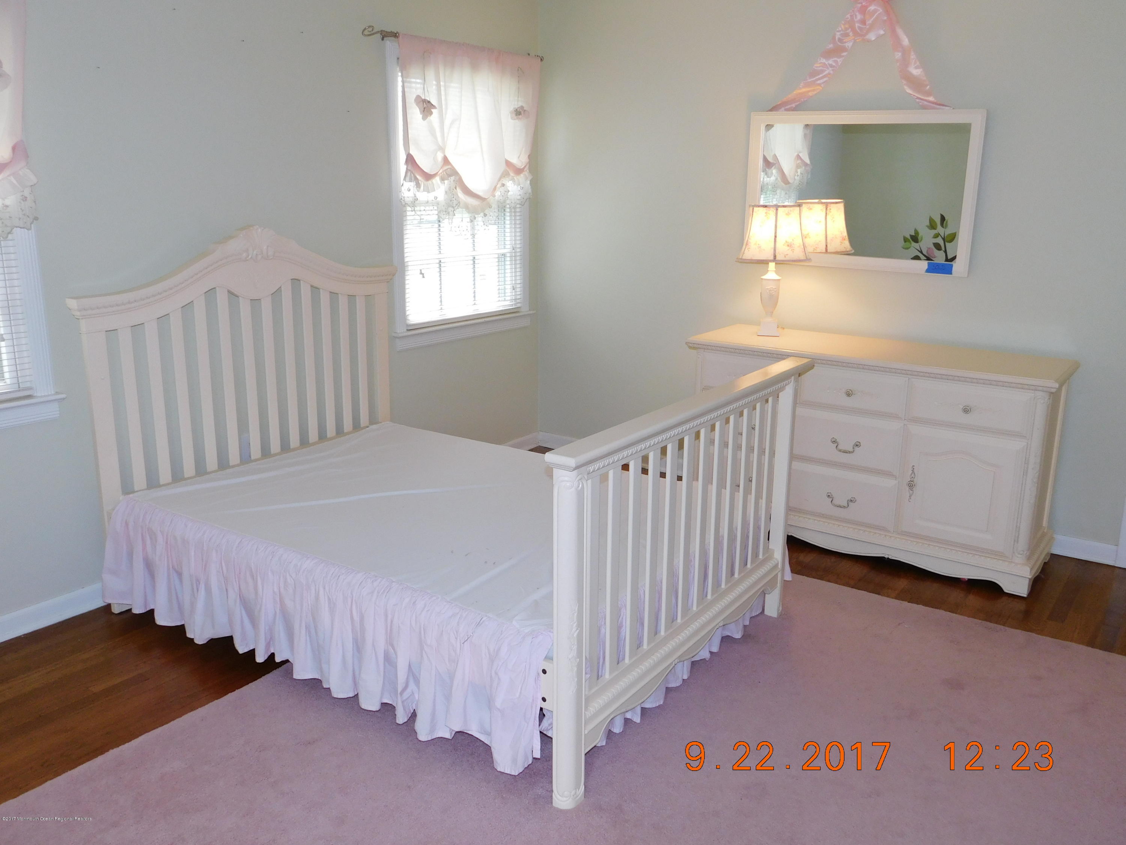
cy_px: 422
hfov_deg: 60.0
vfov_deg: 46.8
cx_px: 563
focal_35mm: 30
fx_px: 976
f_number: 3.2
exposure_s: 1/30
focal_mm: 5.3
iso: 200
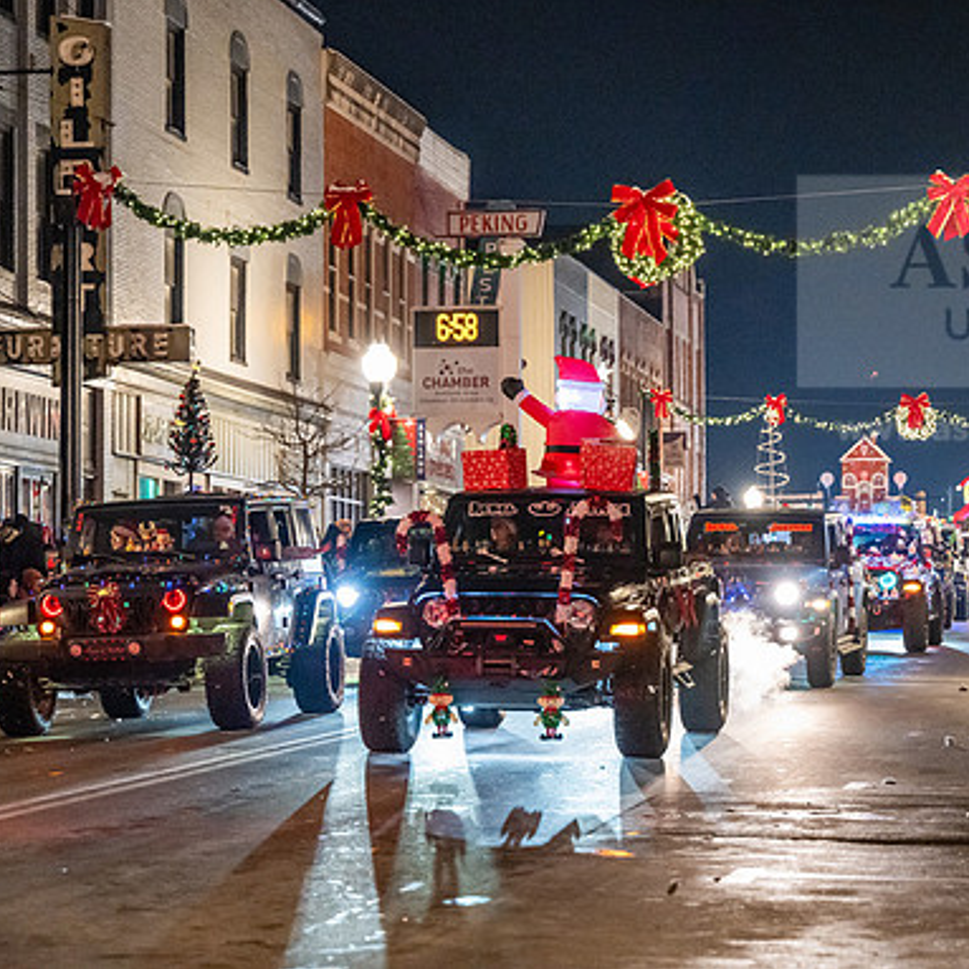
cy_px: 482
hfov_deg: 15.5
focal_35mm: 112
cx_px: 721
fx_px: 3547
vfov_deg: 15.6
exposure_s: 1/160
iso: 8000
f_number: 3.2
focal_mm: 87
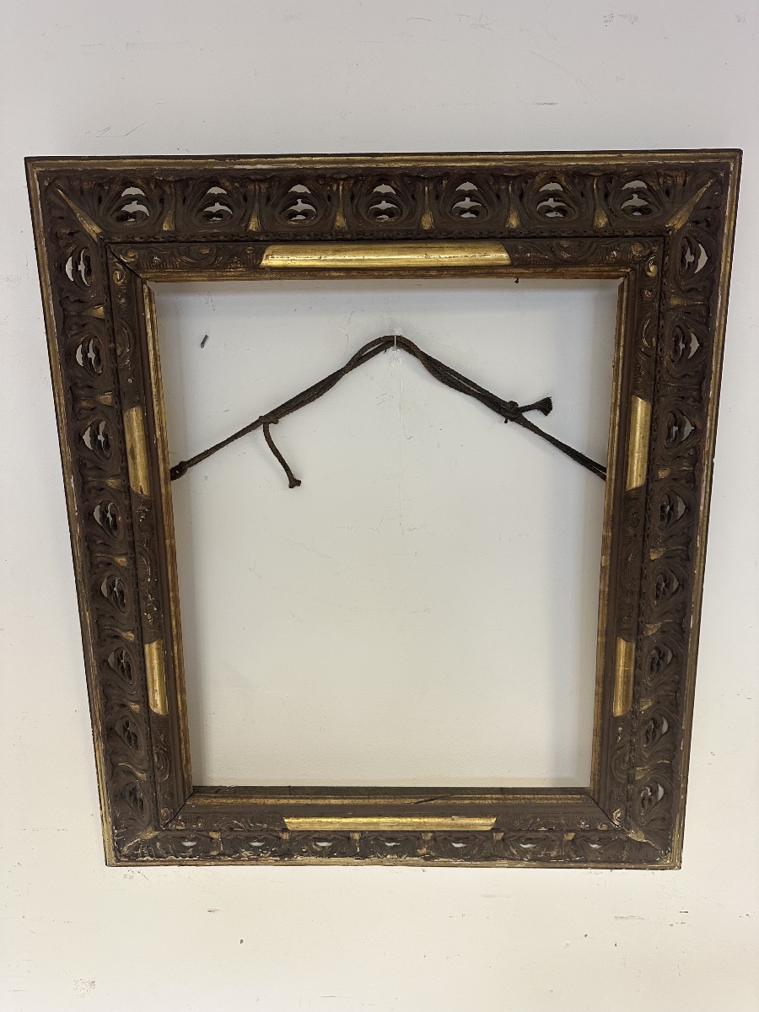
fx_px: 702
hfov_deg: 56.8
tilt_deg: -7.7
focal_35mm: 24
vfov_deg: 71.6
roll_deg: +0.8
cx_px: 380
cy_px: 506
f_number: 1.78
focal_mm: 6.86
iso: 160
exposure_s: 1/50
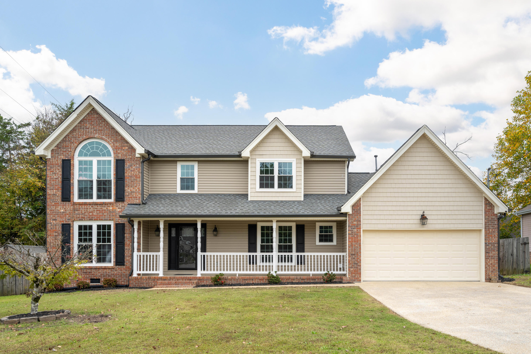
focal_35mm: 26
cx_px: 266
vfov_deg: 50.4
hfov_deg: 70.4
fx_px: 376
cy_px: 177
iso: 250
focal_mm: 25.5
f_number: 5.6
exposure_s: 1/80
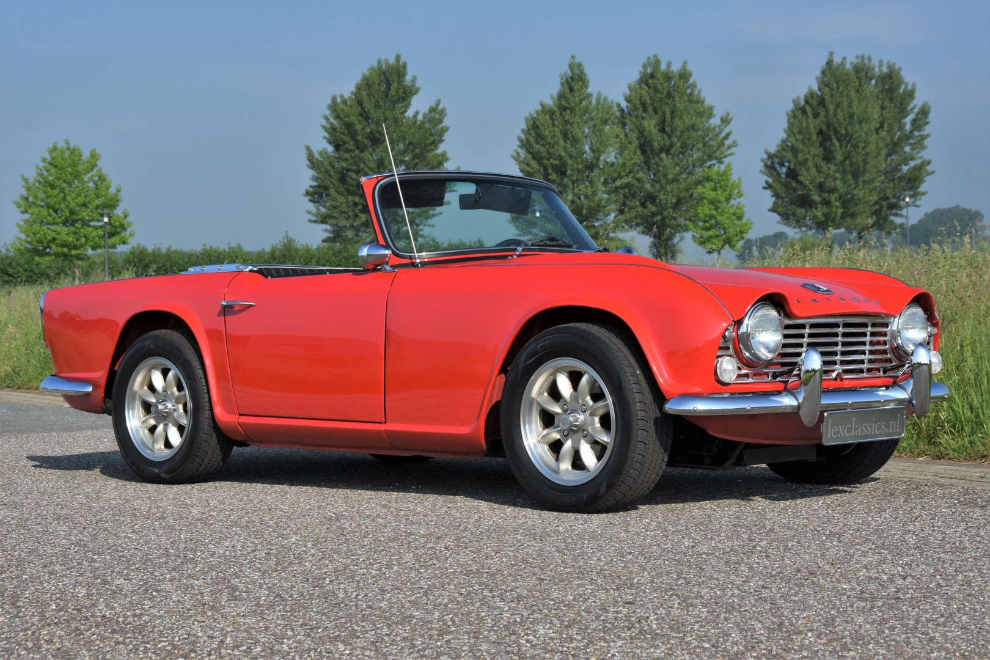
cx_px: 495
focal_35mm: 72
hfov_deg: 28.1
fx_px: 1980
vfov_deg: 18.9
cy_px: 330
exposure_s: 1/250
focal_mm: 48
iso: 200
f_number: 10
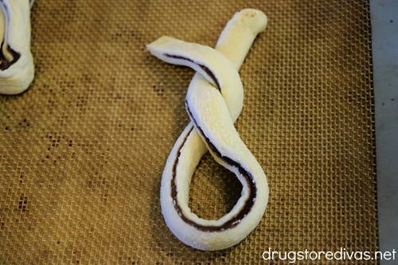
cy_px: 132
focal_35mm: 72
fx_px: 796
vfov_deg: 18.9
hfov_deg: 28.1
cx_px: 199
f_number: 5.3
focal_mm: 48
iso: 1600
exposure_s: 1/60
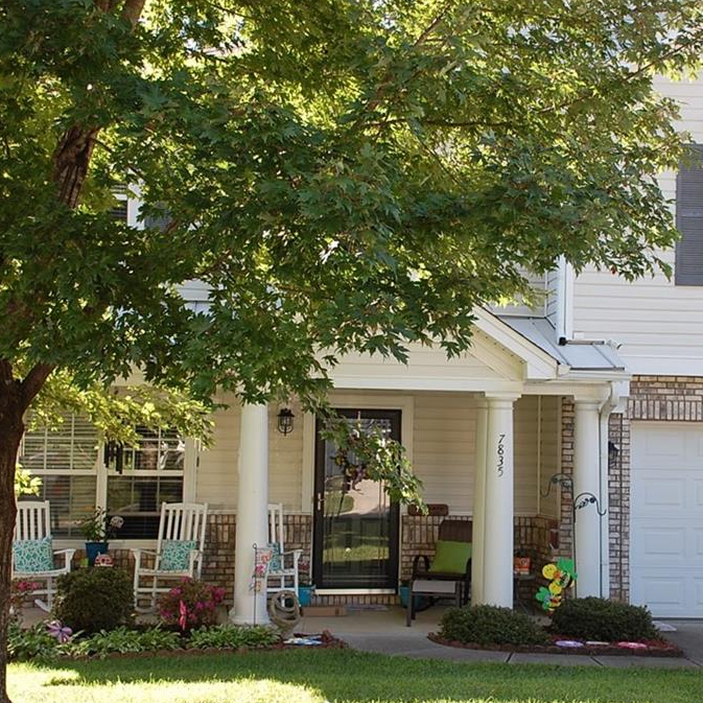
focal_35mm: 62
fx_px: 1425
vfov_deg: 27.7
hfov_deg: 27.7
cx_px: 427
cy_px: 352
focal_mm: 32
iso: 280
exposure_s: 1/125
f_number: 5.6
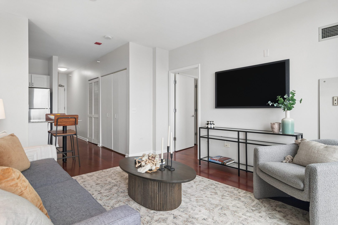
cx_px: 169
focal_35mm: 18
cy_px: 112
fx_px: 169
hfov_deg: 90.0
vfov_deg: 67.4
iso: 200
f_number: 8
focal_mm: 12
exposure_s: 1/10
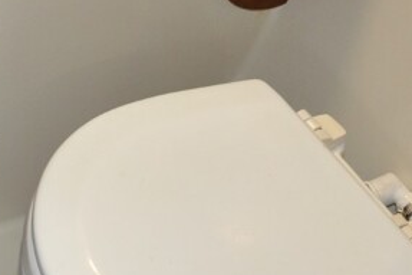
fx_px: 1075
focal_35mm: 94
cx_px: -39
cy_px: 311
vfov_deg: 14.2
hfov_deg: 20.7
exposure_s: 1/60
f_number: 3.5
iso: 800
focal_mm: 18
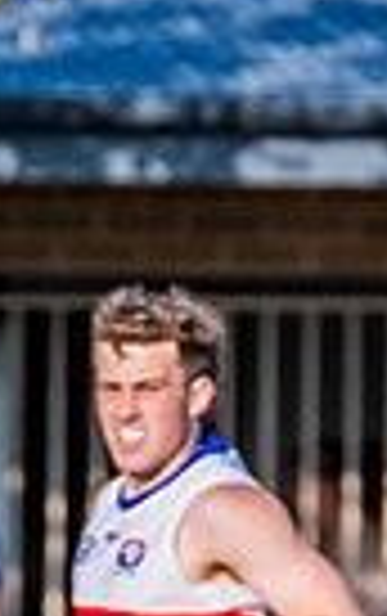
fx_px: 56960
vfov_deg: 0.6
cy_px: 691
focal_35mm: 3386
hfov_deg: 0.4
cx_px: 303
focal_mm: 420
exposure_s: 1/1600
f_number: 9
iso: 800
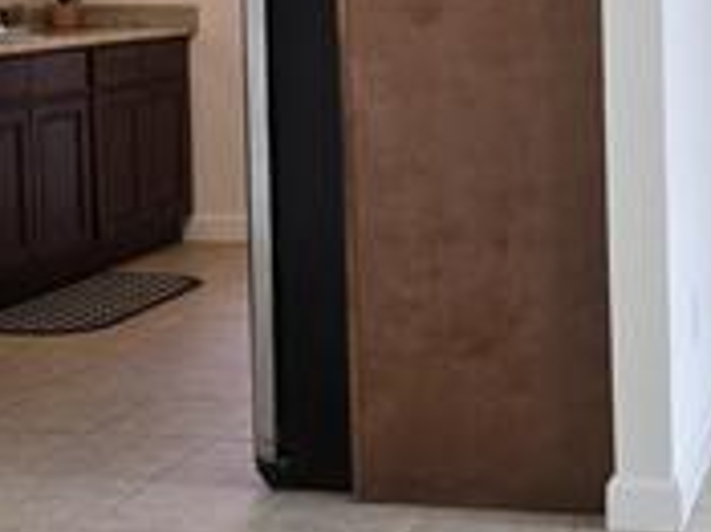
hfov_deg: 23.0
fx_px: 1724
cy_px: 45
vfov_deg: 17.3
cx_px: 573
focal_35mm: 84
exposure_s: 1/120
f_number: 1.8
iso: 320
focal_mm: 5.4
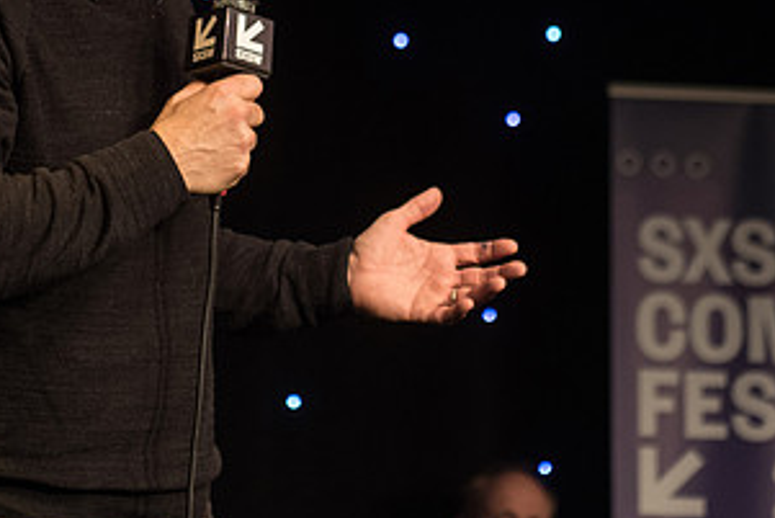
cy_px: -37
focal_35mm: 162
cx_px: 334
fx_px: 3489
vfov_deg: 8.4
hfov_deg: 12.7
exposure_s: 1/400
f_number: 3.2
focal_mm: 70
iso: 2000
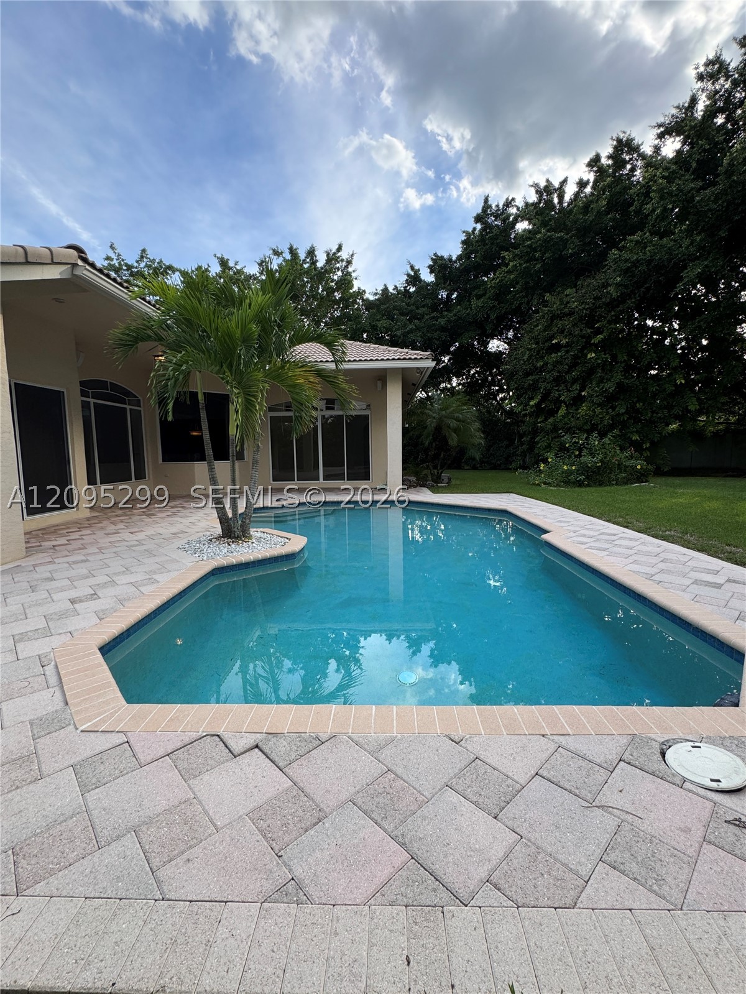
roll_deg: -0.9
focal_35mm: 14
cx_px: 373
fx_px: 402
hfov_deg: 85.7
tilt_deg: -6.2
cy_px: 497
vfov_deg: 102.1
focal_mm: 2.22
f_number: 2.2
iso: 40
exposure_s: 1/636
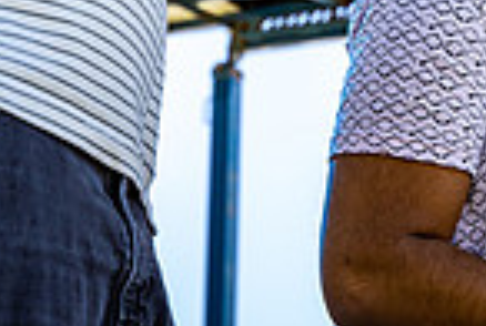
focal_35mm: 242
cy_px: -228
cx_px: 593
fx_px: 3274
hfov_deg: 8.4
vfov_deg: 5.6
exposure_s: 1/160
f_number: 5.6
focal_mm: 61
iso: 125
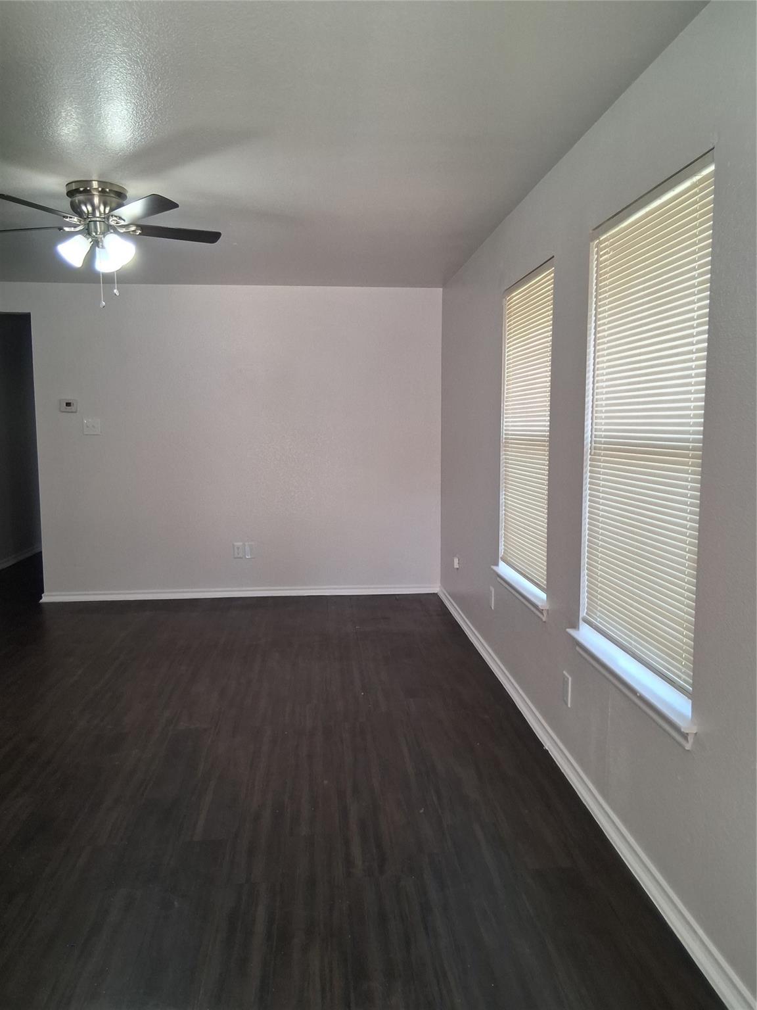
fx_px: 758
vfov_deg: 67.3
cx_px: 378
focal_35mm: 26
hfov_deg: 53.1
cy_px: 505
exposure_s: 1/100
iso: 200
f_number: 1.8
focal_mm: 3.98
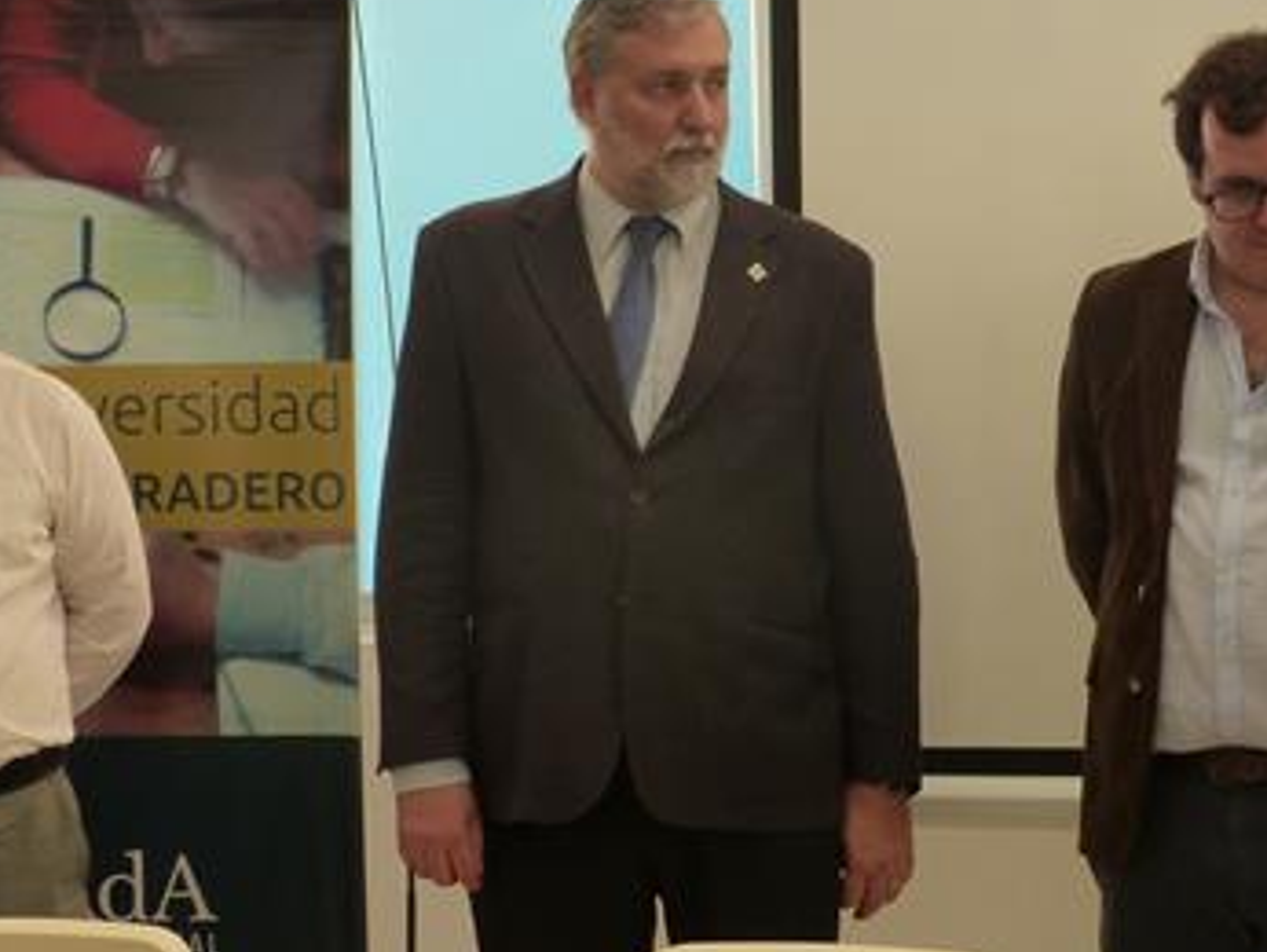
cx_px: 835
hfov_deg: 18.8
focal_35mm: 104
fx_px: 3809
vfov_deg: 14.2
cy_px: 571
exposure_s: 1/60
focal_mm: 8.1
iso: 200
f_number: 3.2
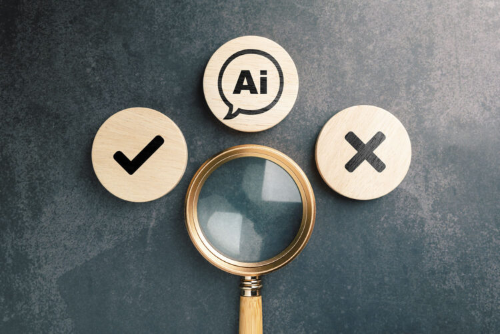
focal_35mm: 58
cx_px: 250
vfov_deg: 23.4
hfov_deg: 34.5
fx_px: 805
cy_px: 167
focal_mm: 58
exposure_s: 1/160
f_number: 5.6
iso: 100
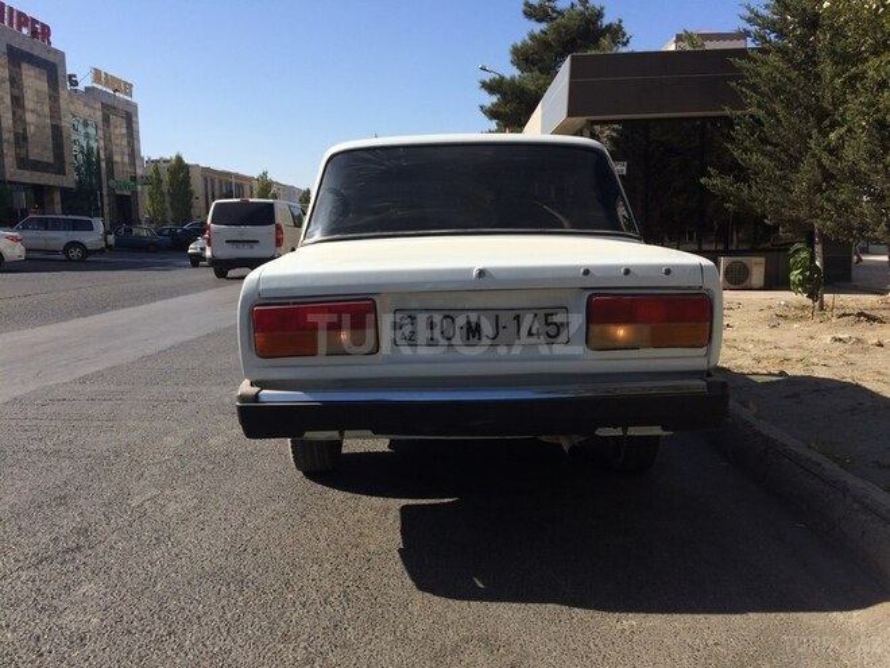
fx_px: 746
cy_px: 334
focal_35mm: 29
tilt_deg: -8.5
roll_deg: +0.9
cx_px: 445
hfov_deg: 61.7
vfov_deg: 48.2
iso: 32
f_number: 2.2
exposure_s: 1/1953
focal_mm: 4.15
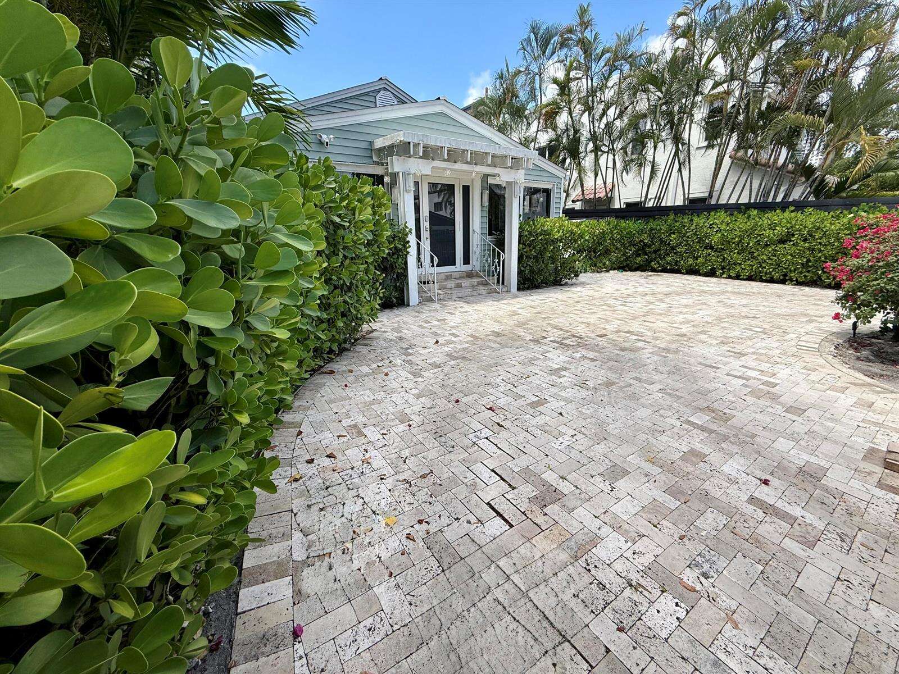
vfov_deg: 85.7
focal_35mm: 14
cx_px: 450
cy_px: 337
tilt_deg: -15.3
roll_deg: +0.9
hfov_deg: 102.1
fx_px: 364
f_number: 2.2
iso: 50
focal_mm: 2.22
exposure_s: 1/928
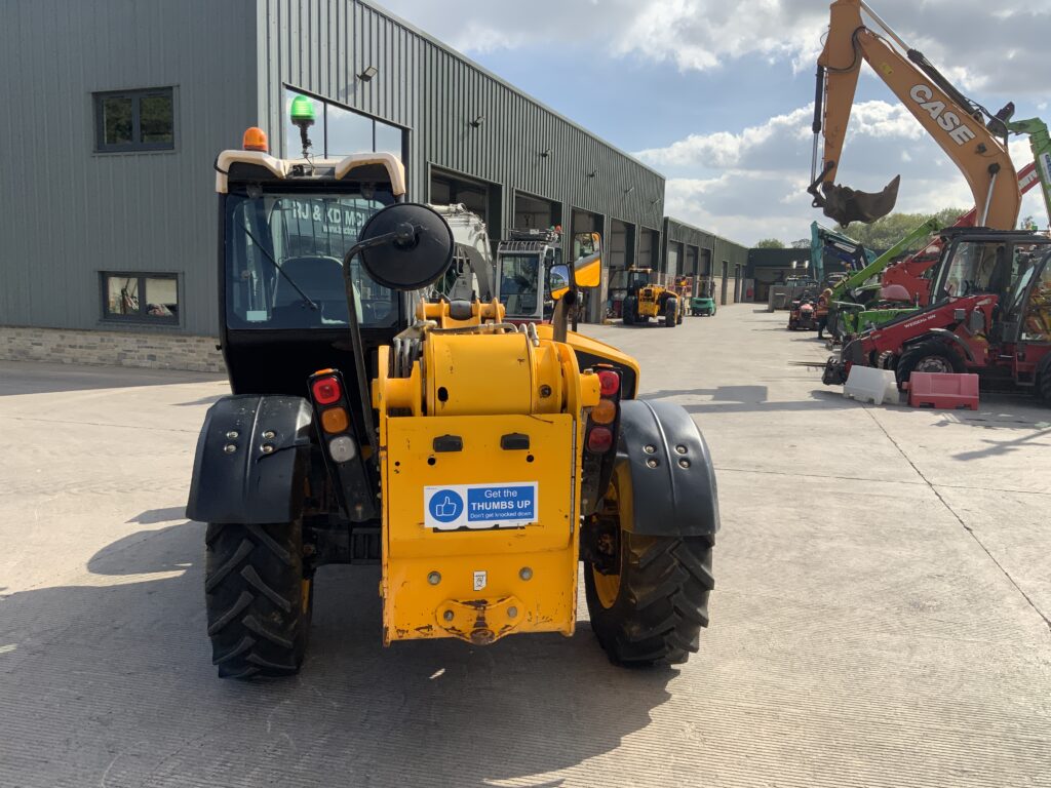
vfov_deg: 48.2
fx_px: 880
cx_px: 526
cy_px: 394
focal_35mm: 29
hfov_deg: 61.7
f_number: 1.8
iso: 16
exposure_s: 1/1848
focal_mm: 3
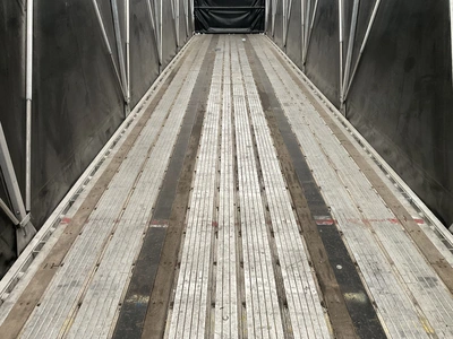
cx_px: 226
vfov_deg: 48.2
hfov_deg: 61.7
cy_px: 170
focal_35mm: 29
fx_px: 380
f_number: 1.8
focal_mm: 3
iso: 80
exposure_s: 1/60
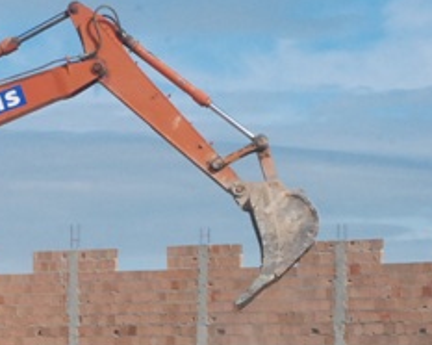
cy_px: 297
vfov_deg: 8.6
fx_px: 2274
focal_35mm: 178
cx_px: 63
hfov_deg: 10.8
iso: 1600
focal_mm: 46
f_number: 16
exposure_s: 1/1000
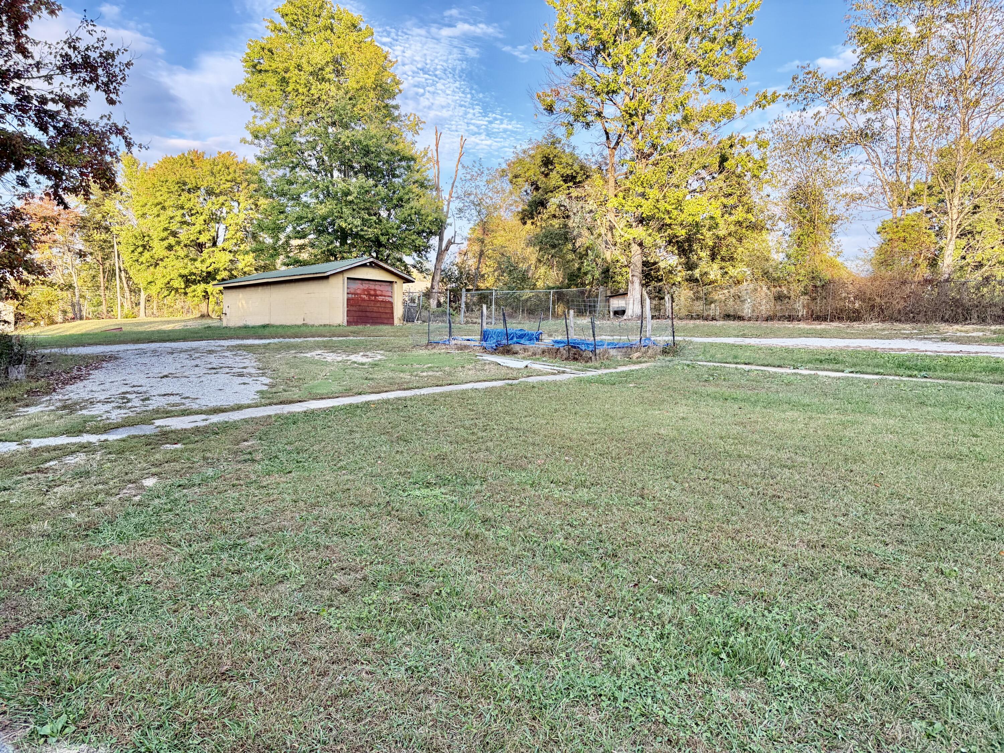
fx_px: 754
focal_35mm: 26
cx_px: 502
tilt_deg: -1.6
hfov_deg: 67.3
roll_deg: -0.1
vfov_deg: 53.1
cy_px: 376
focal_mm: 5.96
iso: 64
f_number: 1.6
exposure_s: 1/548
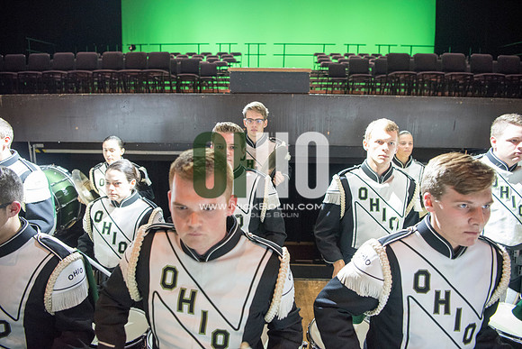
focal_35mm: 24
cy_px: 174
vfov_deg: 53.2
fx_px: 348
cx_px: 261
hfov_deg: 73.7
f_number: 2.8
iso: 4000
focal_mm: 24
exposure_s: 1/100
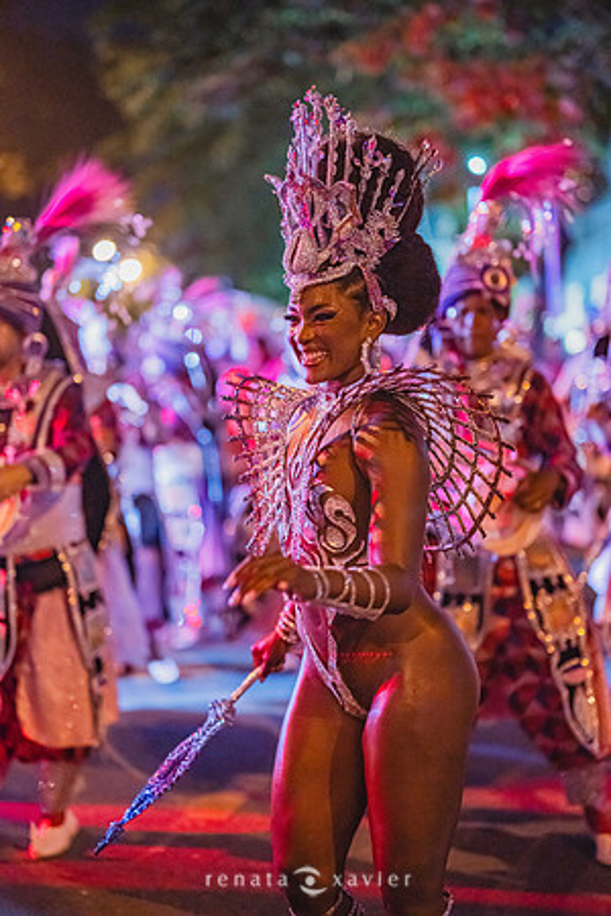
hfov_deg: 27.0
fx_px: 1273
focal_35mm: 50
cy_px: 458
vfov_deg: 39.6
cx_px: 306
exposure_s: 1/250
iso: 3200
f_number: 1.2
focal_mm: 50
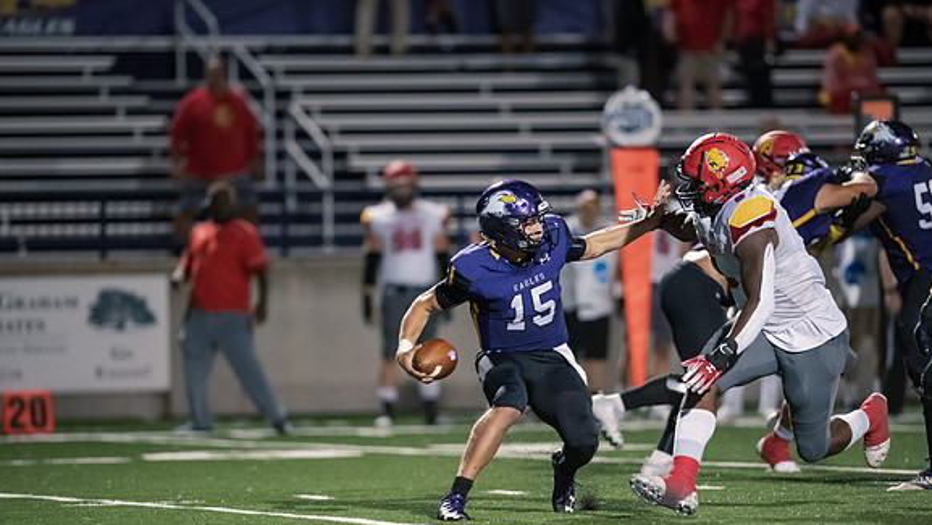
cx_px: 467
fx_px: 7812
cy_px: 311
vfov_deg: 3.8
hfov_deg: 6.8
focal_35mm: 316
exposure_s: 1/640
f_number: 2.8
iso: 6400
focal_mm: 300
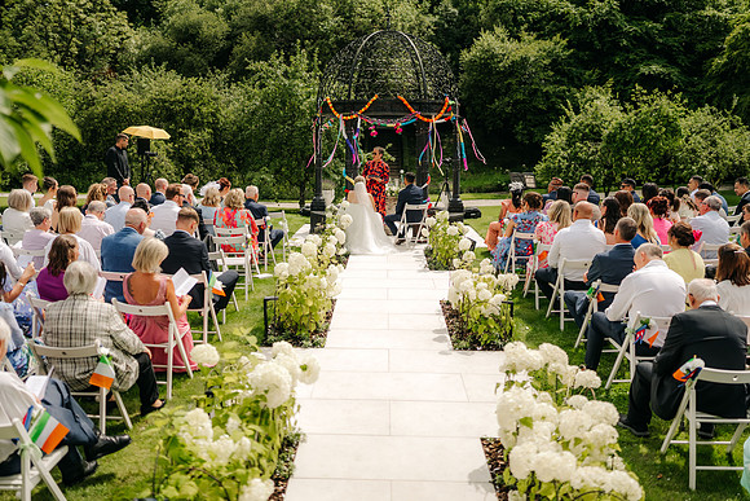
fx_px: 729
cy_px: 250
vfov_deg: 37.9
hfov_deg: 54.4
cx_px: 375
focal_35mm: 35
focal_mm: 35
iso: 100
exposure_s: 1/6400
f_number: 1.4
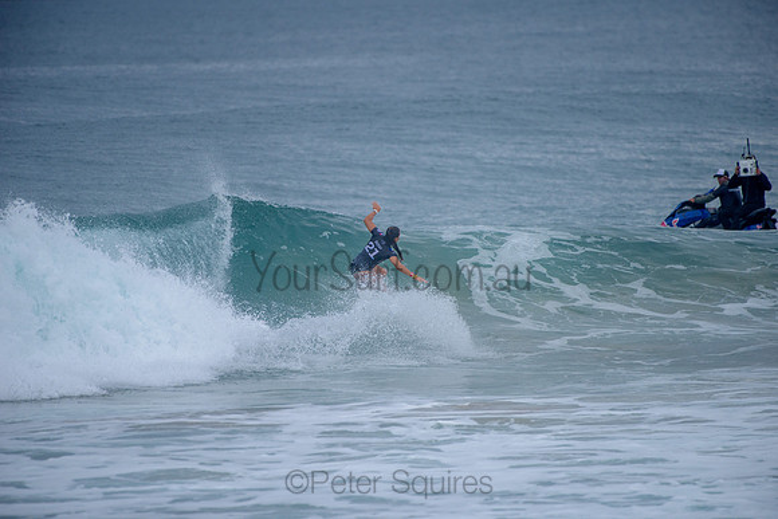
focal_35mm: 480
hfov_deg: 4.3
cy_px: 260
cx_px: 389
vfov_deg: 2.9
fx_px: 10377
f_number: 5.6
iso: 280
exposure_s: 1/2000
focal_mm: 480
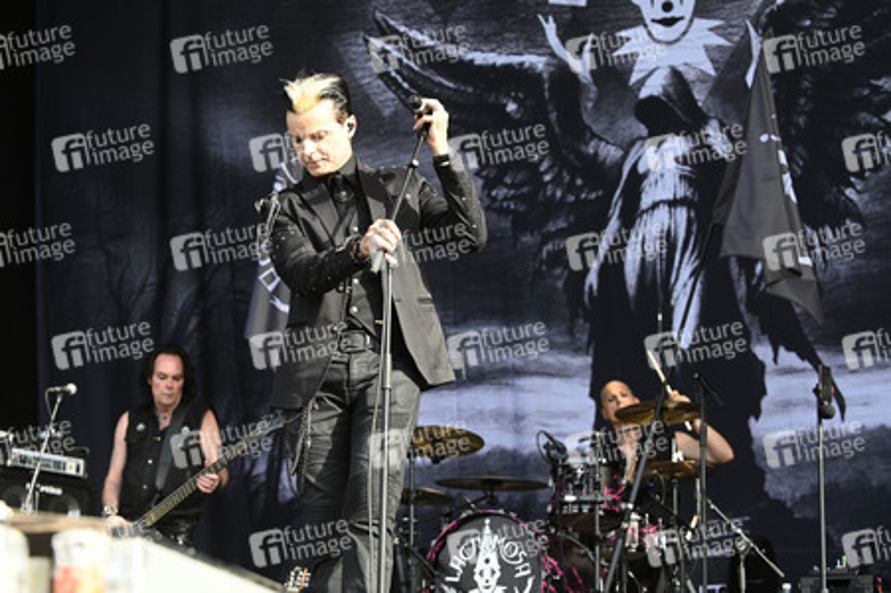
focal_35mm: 70
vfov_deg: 19.4
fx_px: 1731
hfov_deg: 28.9
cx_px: 446
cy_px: 296
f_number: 5
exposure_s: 1/500
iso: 320
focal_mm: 70
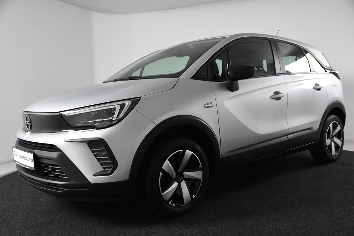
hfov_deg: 53.1
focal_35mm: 36
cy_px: 118
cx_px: 177
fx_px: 354
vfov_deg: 36.9
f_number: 4.5
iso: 1600
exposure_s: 1/80
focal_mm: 24
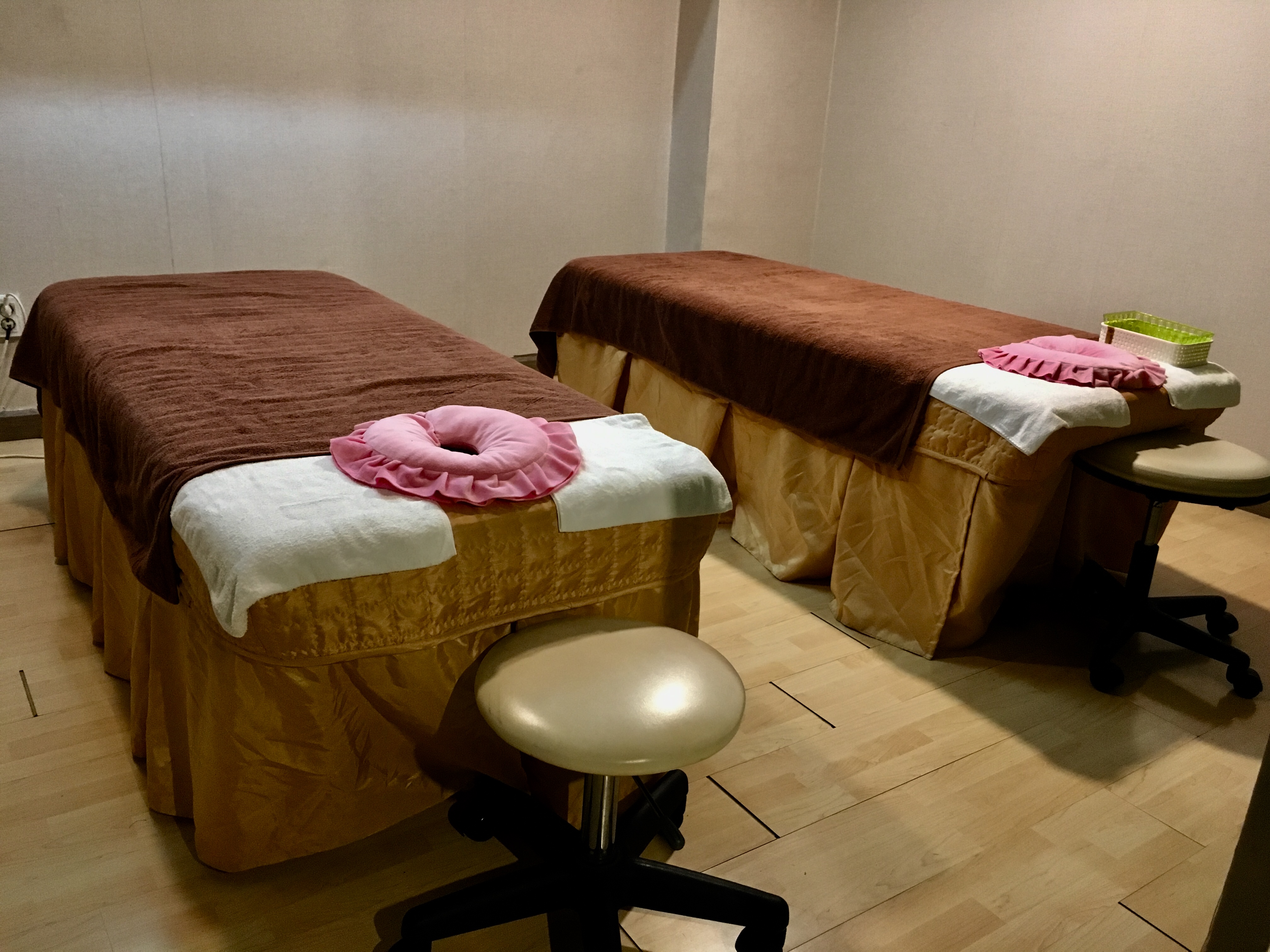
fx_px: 1064
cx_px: 635
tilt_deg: -18.4
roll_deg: -3.8
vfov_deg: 48.2
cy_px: 476
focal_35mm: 29
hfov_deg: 61.7
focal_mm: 4.15
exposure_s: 1/24
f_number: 2.2
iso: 200
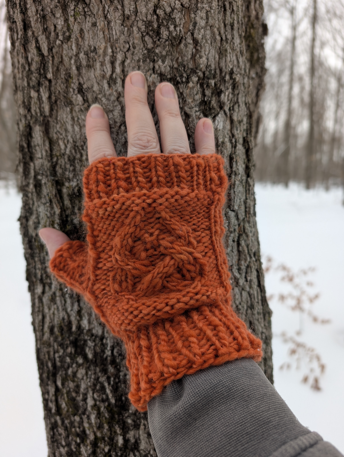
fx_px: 317
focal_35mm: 24
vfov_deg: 71.5
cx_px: 172
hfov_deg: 56.9
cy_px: 228
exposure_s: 1/146
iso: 21
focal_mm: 6.9
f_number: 1.68
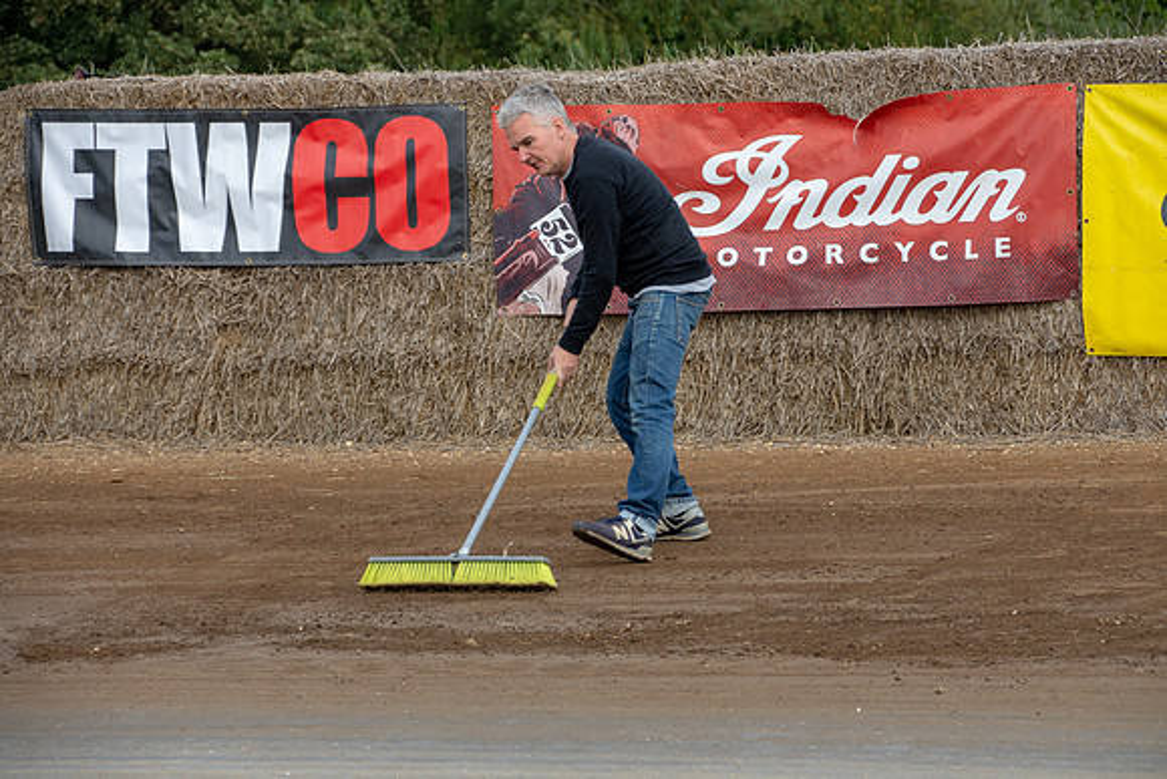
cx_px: 584
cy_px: 390
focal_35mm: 218
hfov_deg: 9.5
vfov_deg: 6.3
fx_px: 7052
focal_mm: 145
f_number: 8
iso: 320
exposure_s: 1/125
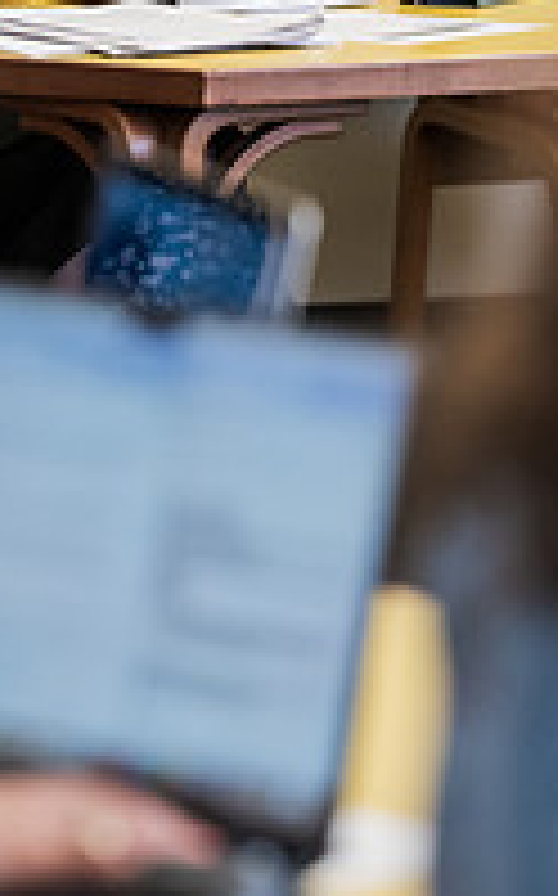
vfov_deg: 7.0
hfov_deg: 4.4
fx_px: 7315
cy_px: 70
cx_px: -158
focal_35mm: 300
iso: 1250
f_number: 2.8
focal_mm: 101
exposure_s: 1/200
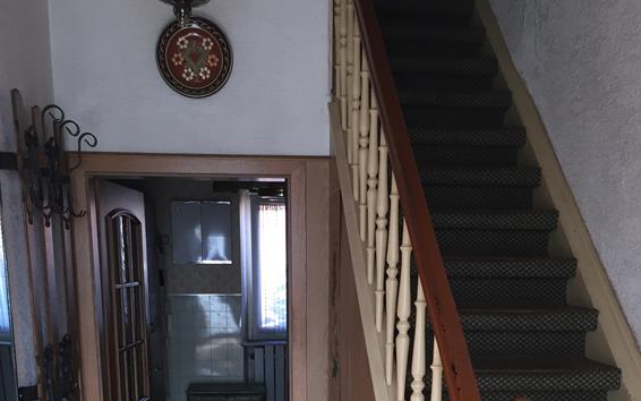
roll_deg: -0.3
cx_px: 327
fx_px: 769
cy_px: 437
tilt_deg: -12.1
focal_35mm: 44
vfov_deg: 26.9
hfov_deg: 45.3
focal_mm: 4.15
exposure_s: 1/30
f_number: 2.2
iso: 32
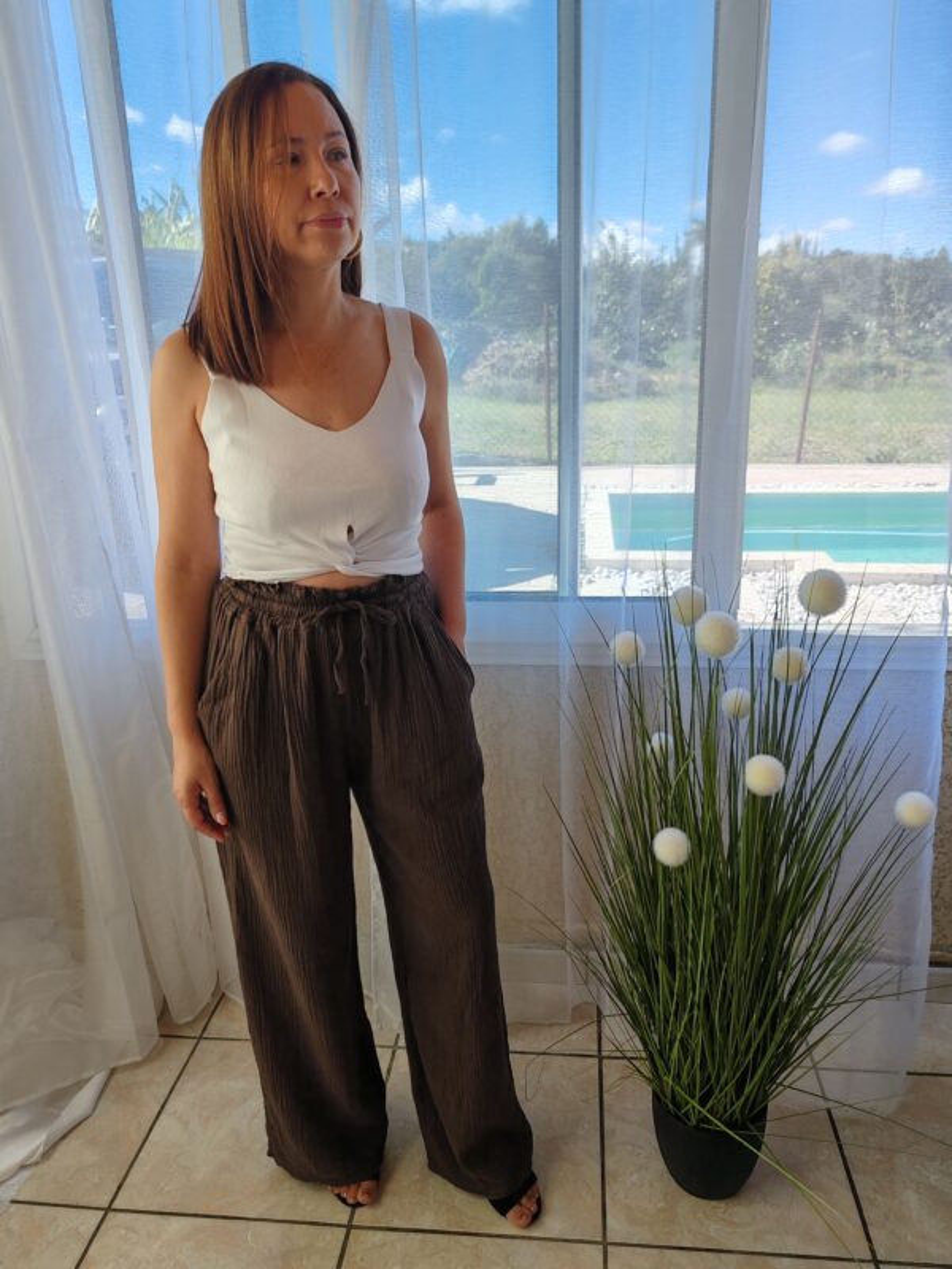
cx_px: 476
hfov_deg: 51.4
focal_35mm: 27
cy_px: 634
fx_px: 990
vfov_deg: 65.3
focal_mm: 6.12
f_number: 1.9
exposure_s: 1/160
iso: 50
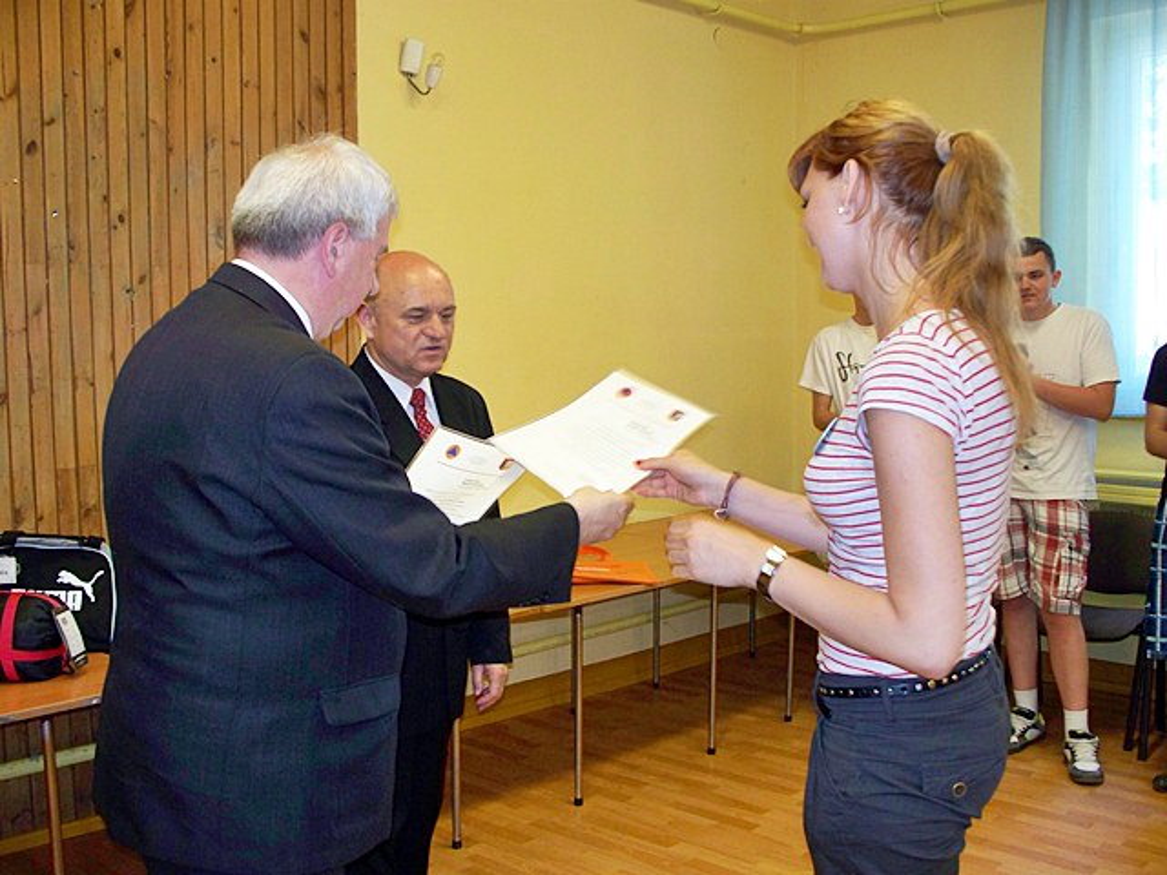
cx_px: 584
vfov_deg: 39.7
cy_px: 438
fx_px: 1214
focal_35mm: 36
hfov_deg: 51.4
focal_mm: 7.54
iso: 200
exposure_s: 1/30
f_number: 2.8
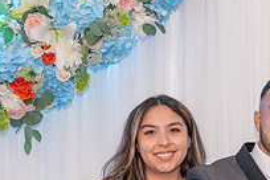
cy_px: 239
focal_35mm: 156
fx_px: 1170
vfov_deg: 8.7
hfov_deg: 12.7
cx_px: 369
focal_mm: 55
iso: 1000
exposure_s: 1/200
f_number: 4.5
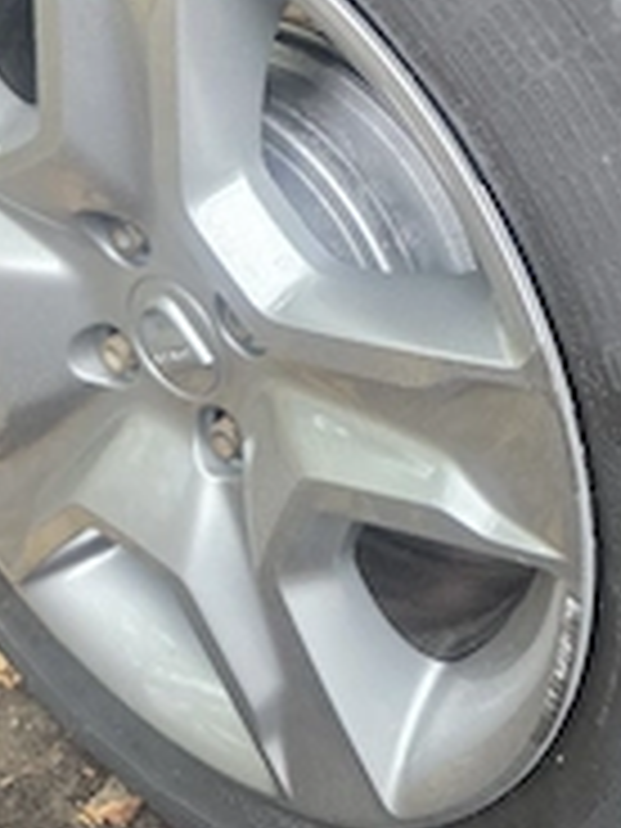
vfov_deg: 36.3
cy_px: 112
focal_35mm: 50
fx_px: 1196
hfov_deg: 28.6
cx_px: 472
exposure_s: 1/101
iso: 250
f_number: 1.8
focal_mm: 5.4
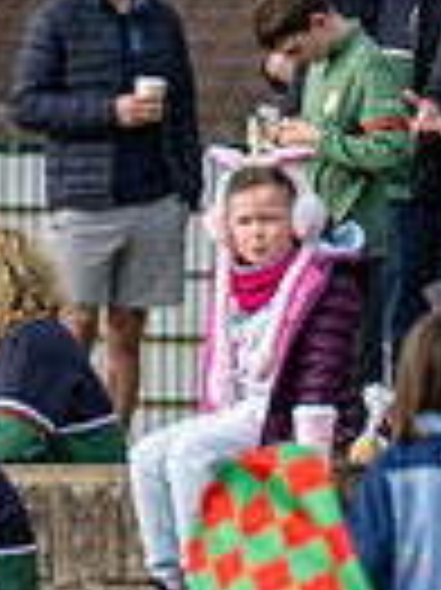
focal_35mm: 1917
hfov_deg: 0.8
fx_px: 32616
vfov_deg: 1.0
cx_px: 1161
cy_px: 18
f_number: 2.8
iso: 250
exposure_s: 1/3200
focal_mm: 300
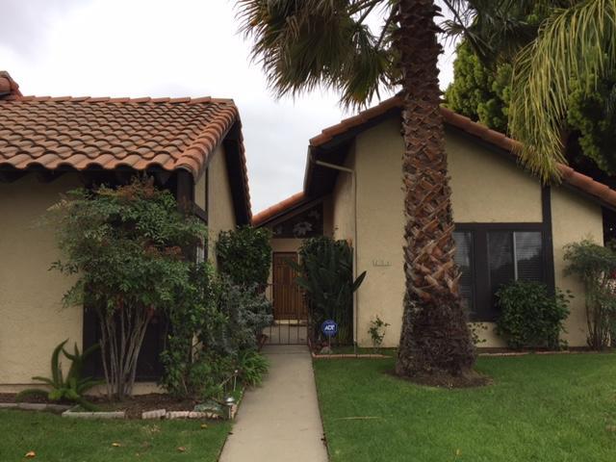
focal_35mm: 29
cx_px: 308
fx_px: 516
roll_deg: -0.4
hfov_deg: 61.7
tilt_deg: +5.5
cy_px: 231
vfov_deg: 48.2
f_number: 2.2
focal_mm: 4.15
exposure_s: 1/501
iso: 32
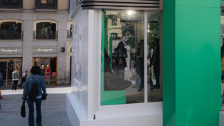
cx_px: 256
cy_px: 18
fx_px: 368
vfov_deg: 19.1
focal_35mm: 62
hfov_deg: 29.9
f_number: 2.8
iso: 64
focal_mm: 24
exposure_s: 1/500
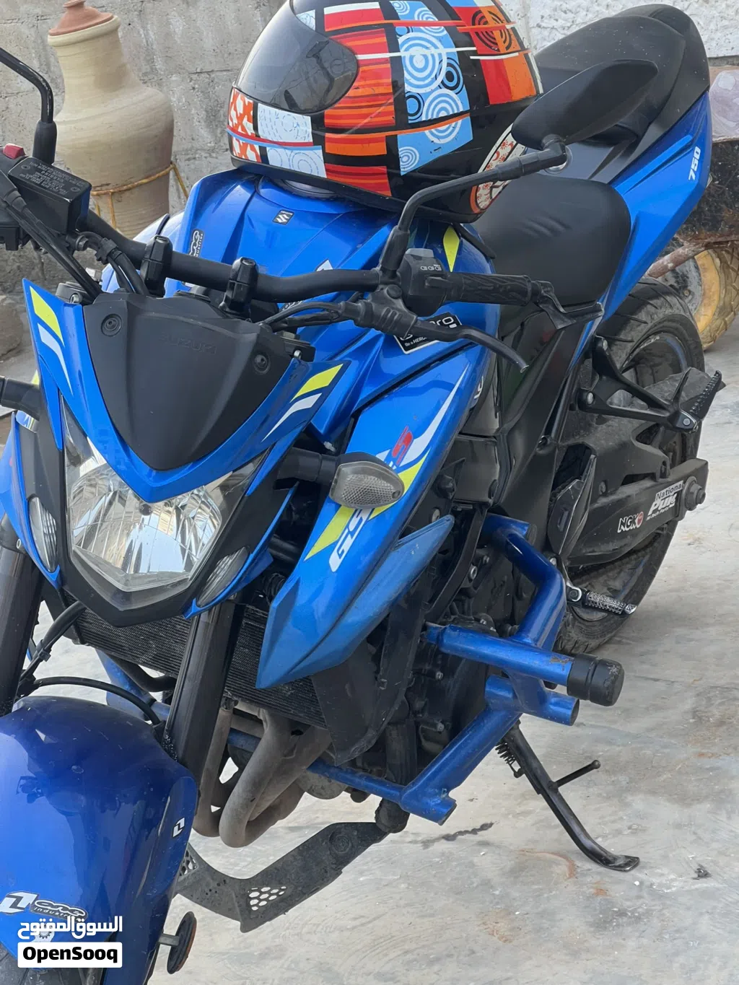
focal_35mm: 77
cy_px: 492
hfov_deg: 19.1
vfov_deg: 25.3
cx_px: 370
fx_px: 2191
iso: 80
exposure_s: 1/99
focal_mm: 9
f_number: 2.8
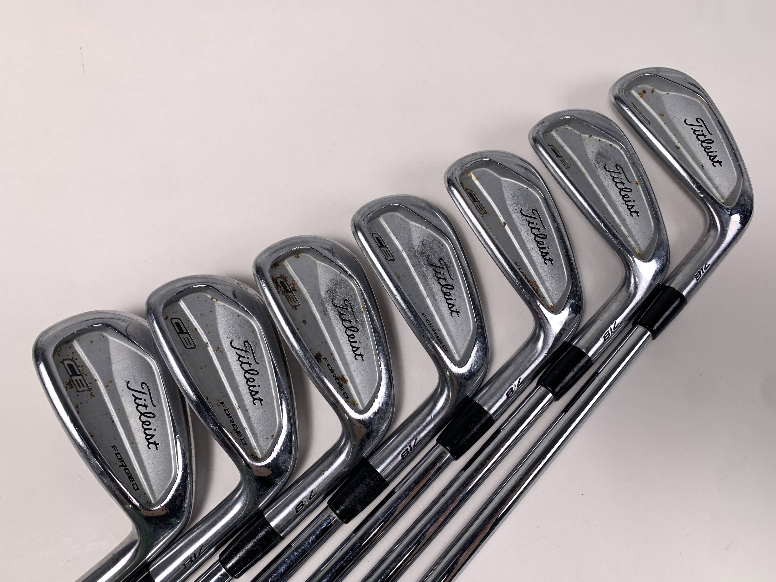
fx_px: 583
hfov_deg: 67.3
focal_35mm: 26
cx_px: 388
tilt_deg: -72.9
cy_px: 291
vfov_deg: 53.1
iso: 25
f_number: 1.8
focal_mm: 4.25
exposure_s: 1/215
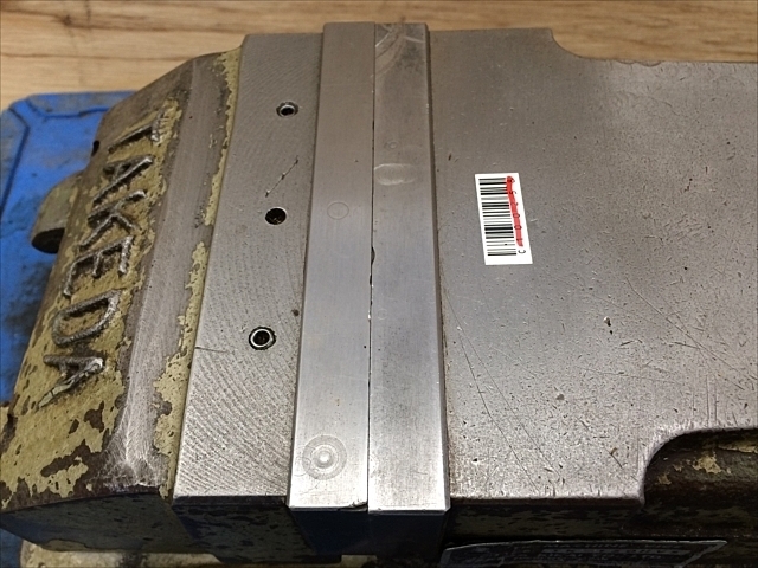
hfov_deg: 61.7
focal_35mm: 29
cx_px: 379
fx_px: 635
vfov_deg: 48.2
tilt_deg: -57.9
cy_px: 284
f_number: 2.2
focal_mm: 4.15
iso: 64
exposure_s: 1/30
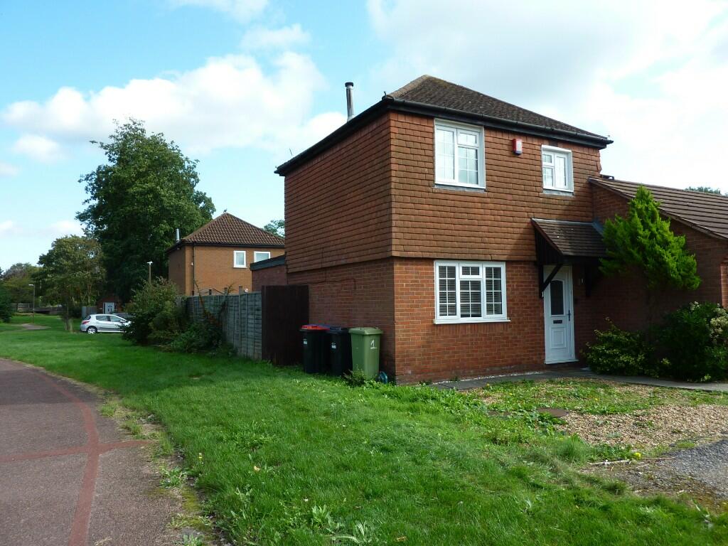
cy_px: 273
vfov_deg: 54.9
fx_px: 526
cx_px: 364
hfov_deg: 69.4
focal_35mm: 25
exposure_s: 1/250
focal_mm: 4.1
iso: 80
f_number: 4
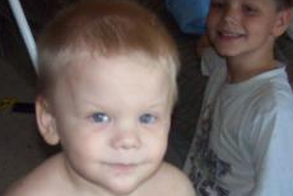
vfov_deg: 20.4
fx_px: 530
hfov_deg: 30.7
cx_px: 97
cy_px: 186
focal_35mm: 65
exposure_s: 1/64
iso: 140
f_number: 2.7
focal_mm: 6
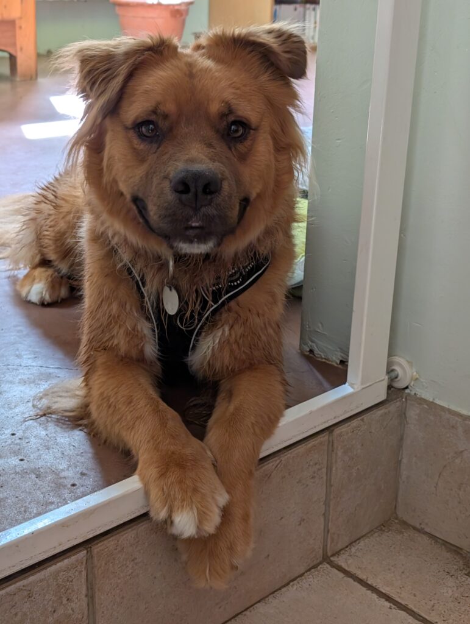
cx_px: 235
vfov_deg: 38.9
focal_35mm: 49
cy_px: 312
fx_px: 885
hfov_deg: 29.7
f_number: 1.68
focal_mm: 6.9
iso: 215
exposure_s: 1/127
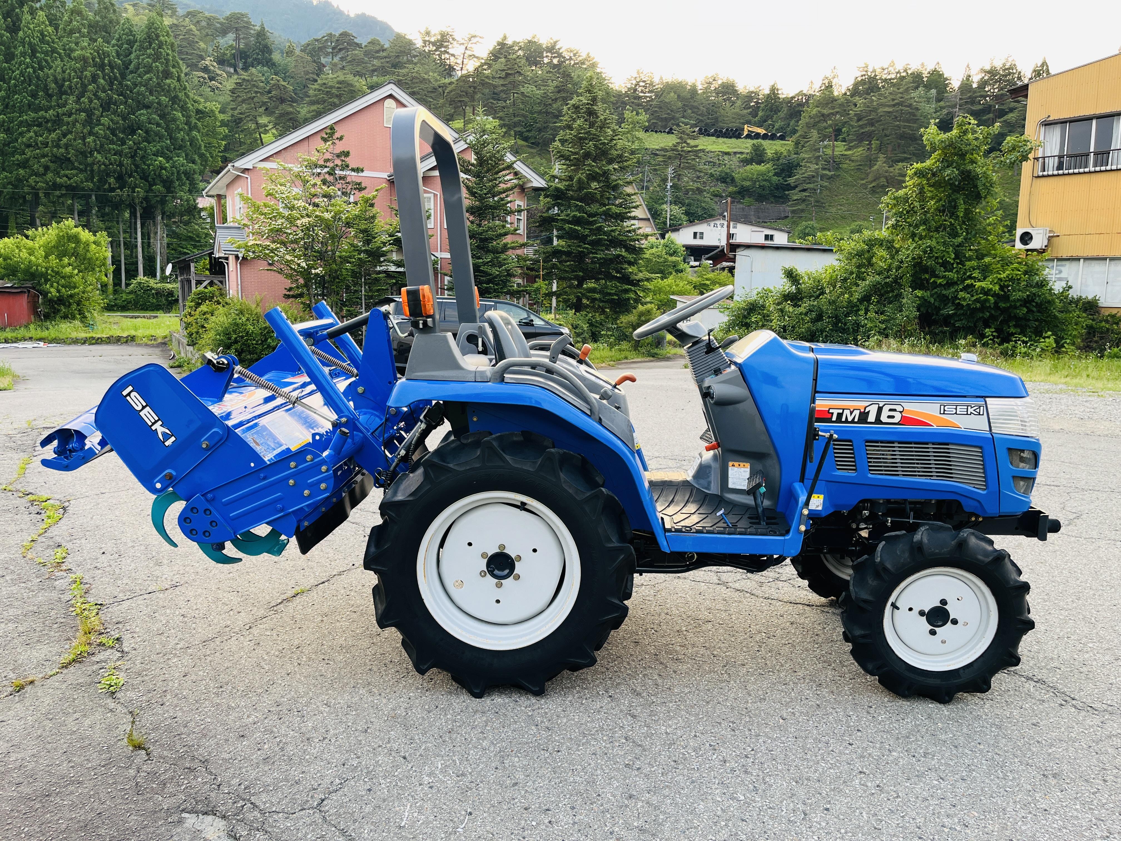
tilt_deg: -8.1
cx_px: 560
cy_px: 420
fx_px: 842
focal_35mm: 26
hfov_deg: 67.3
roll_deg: -0.9
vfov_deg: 53.1
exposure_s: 1/121
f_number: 1.6
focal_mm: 5.1
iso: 50
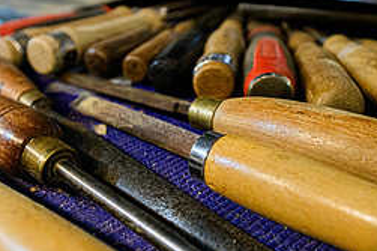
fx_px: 450
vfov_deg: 31.1
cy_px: 112
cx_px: 225
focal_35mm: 43
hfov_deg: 45.2
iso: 1600
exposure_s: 1/160
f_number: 3.2
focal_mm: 17
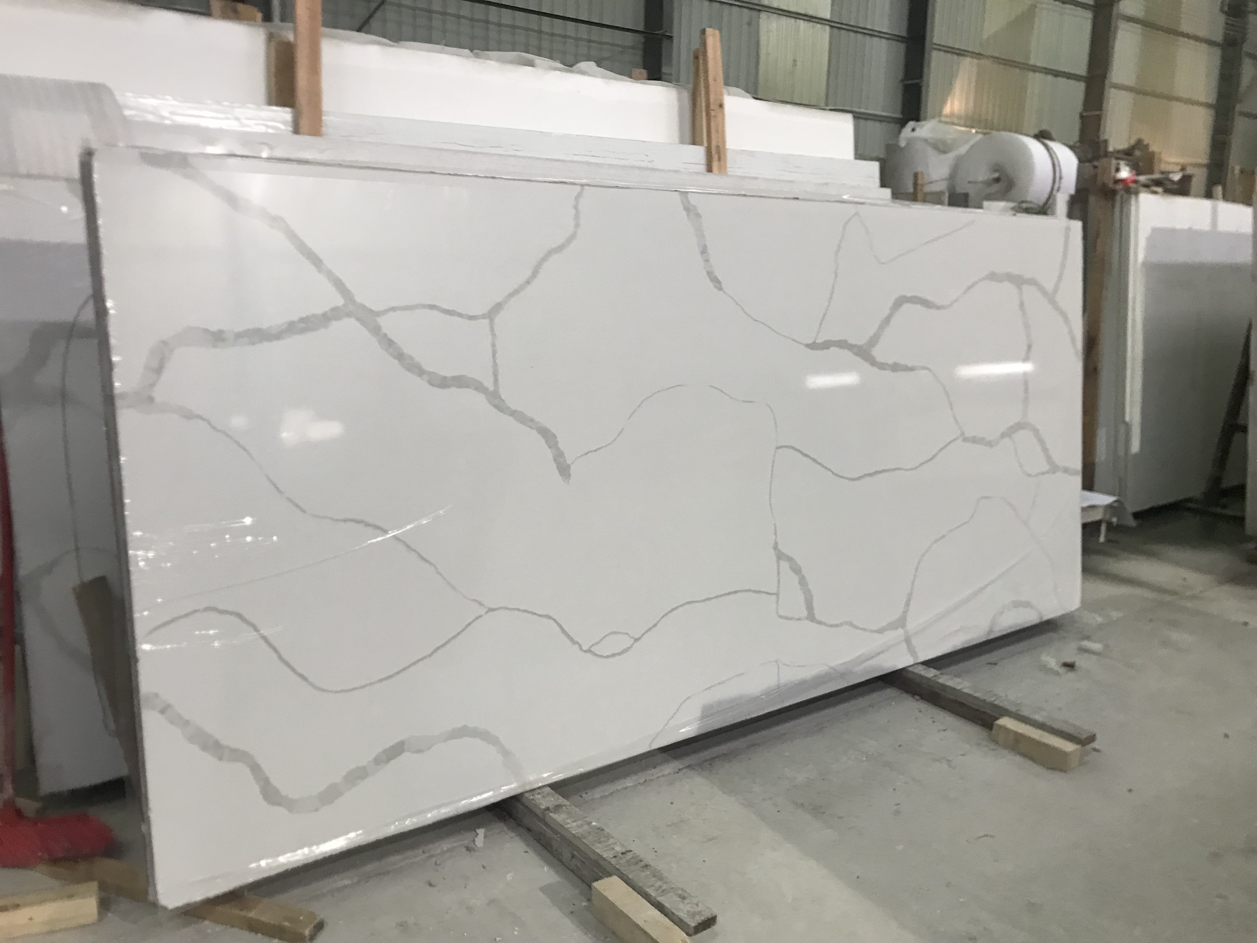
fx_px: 1017
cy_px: 472
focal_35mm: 28
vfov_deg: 49.7
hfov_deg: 63.4
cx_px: 628
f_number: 1.8
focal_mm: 3.99
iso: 40
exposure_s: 1/33
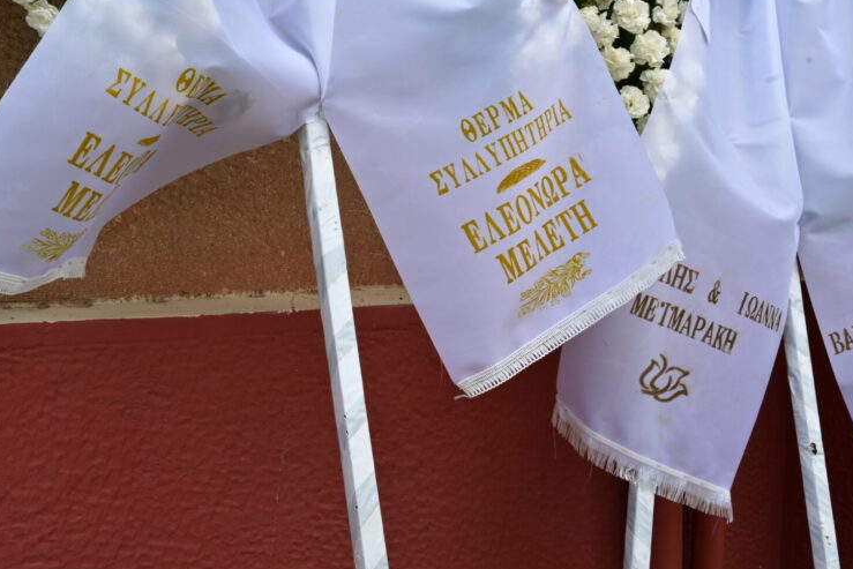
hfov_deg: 35.0
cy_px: 197
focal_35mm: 57
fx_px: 1351
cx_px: 503
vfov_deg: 23.7
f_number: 13
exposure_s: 1/400
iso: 800
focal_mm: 43
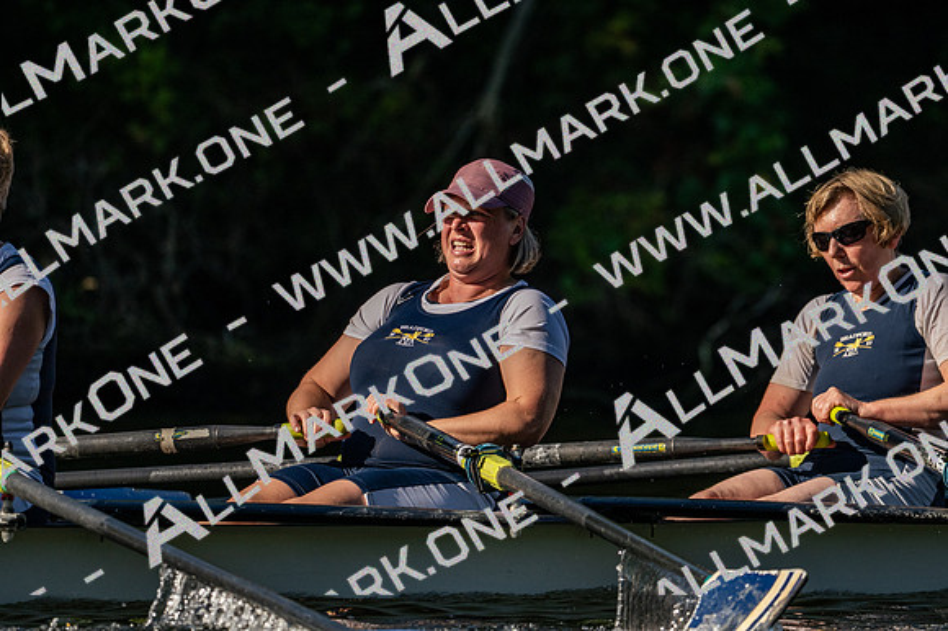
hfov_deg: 3.4
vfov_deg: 2.3
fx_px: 15790
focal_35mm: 600
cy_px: 316
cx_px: 474
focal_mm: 400
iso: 360
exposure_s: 1/2500
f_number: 4.5
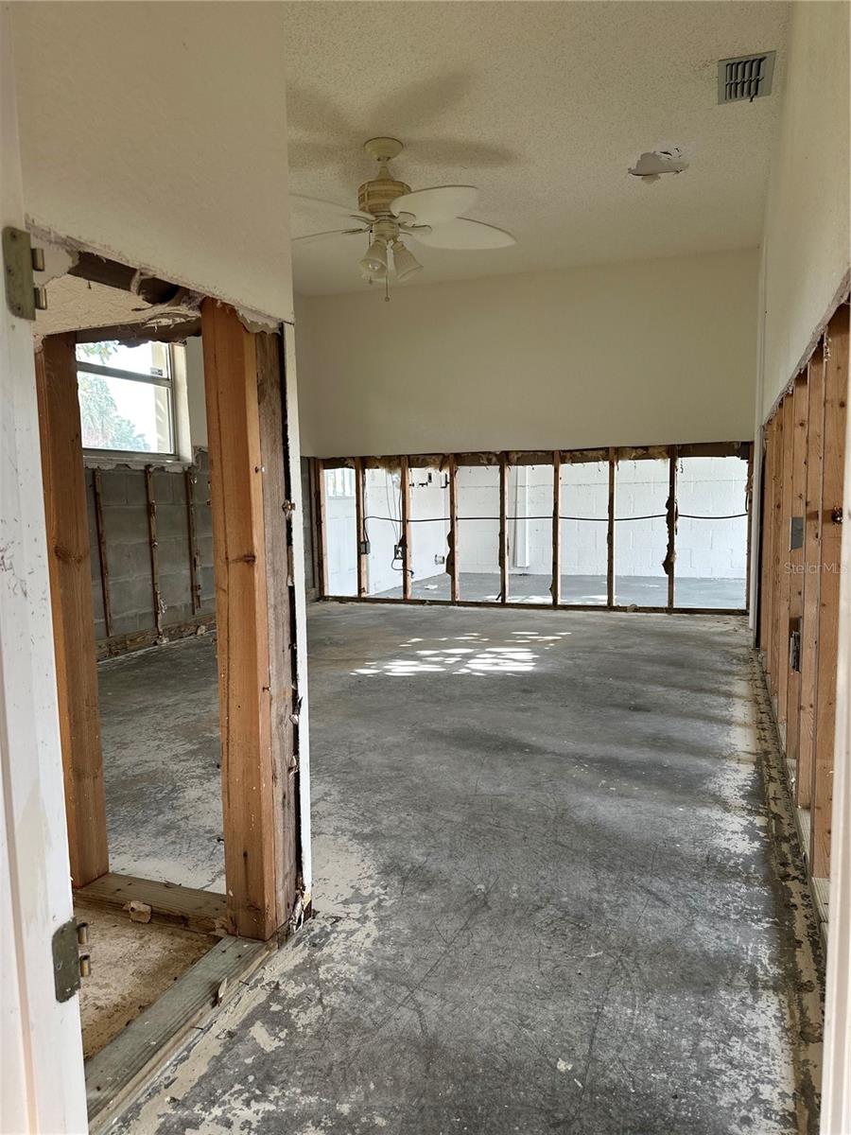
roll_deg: +0.8
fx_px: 787
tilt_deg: -4.8
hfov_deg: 56.8
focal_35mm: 24
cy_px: 568
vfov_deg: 71.6
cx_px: 426
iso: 125
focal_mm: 6.86
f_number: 1.78
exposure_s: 1/121
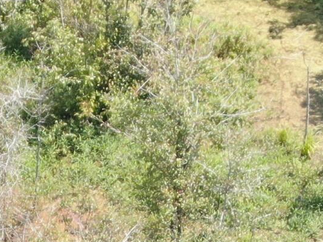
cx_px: -64
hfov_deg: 7.3
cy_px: 463
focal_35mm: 269
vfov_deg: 5.4
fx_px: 2509
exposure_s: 1/200
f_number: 3.8
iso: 100
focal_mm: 8.6
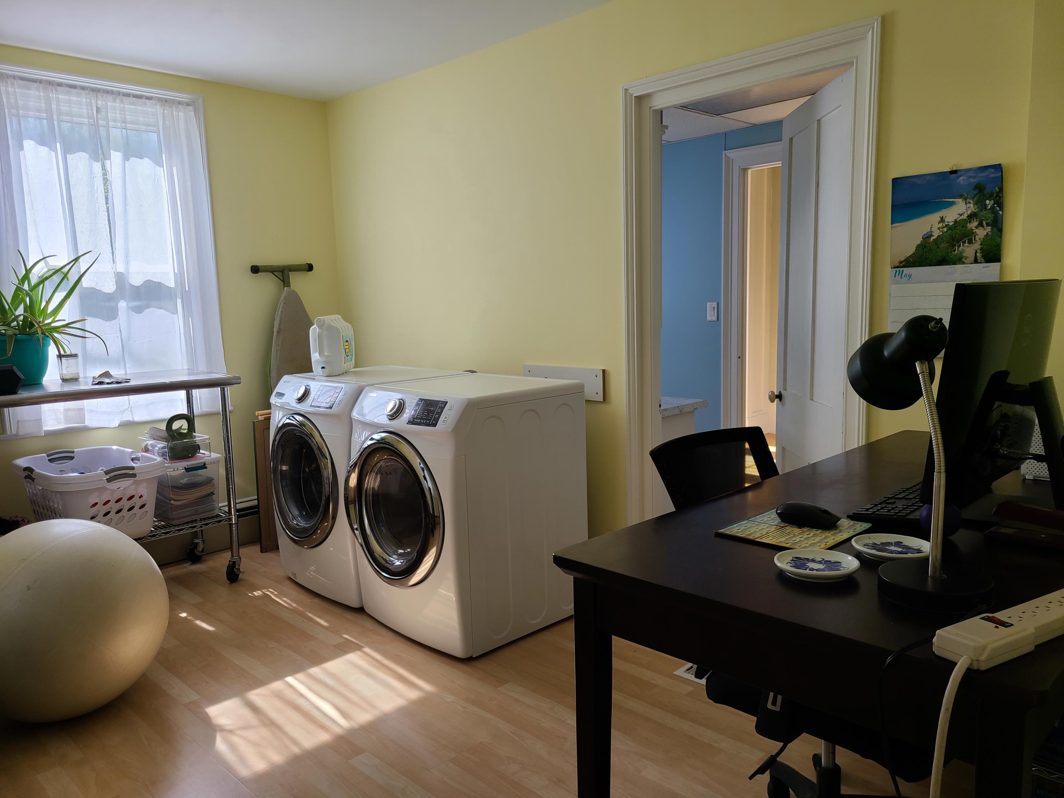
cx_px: 532
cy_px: 399
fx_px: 799
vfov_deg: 53.1
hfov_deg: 67.3
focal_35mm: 26
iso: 40
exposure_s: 1/229
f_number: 1.8
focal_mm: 5.4
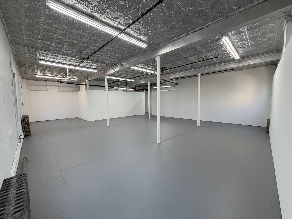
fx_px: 118
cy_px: 110
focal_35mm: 14
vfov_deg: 85.7
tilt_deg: -4.5
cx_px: 146
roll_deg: +1.4
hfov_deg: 102.1
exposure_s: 1/120
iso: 100
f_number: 2.2
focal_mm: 2.22
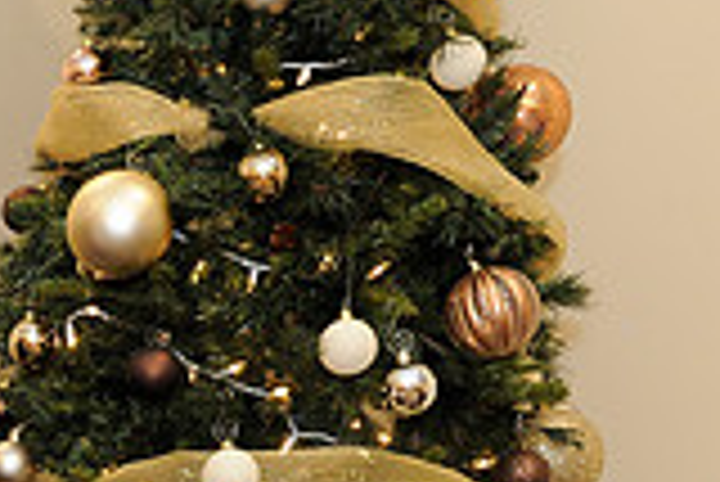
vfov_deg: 12.5
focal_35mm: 105
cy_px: 694
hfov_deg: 17.0
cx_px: -450
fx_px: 2102
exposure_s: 1/100
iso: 1600
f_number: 4
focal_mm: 29
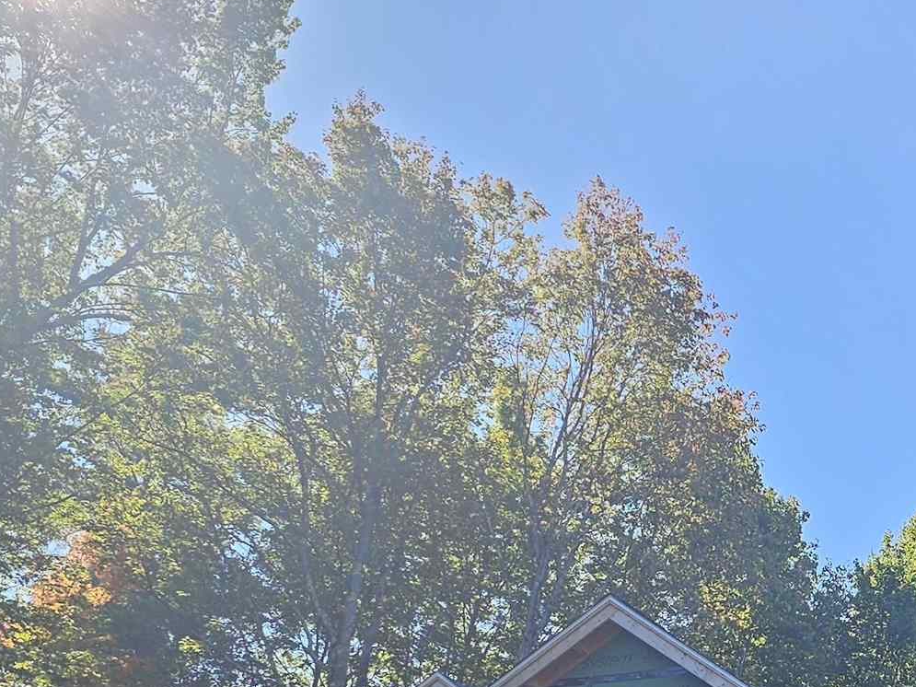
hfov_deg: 23.7
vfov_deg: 18.8
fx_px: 1879
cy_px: 958
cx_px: 1230
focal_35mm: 71
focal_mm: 6.3
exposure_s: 1/221
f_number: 1.7
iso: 10
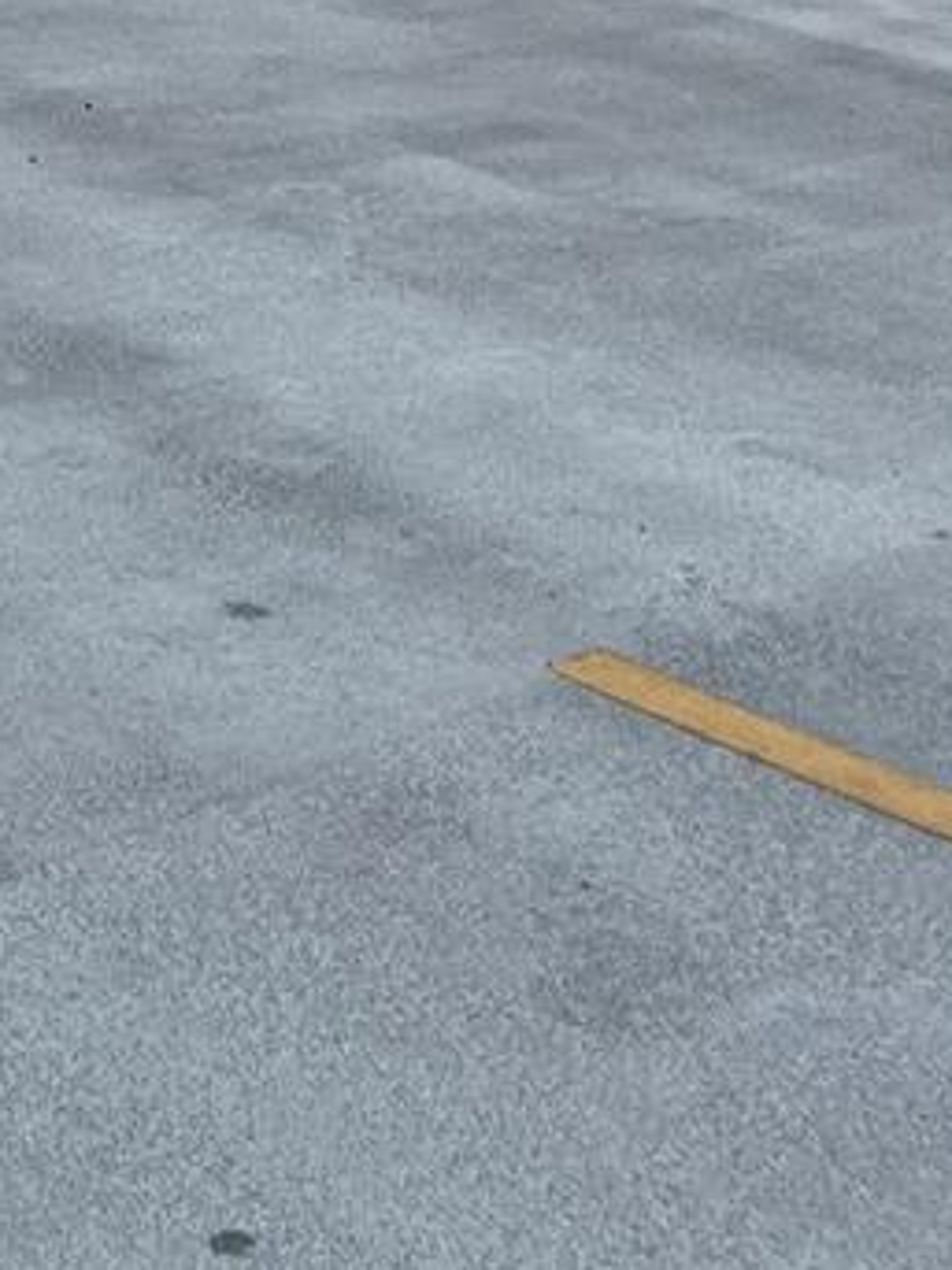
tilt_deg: +1.9
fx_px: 3339
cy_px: -933
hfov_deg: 15.7
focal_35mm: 91
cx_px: -122
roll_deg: -2.9
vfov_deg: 17.8
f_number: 1.6
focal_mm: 4.2
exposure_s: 1/3040
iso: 32
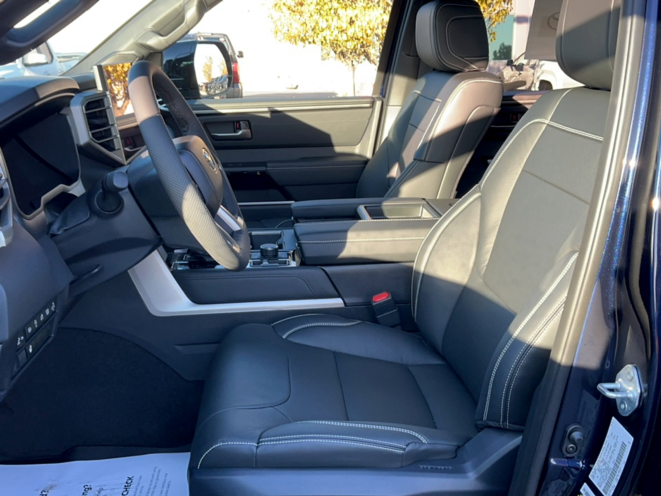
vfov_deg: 46.8
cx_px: 330
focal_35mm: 30
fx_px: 573
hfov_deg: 60.0
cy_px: 248
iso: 20
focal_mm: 3
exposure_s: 1/60
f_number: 1.8
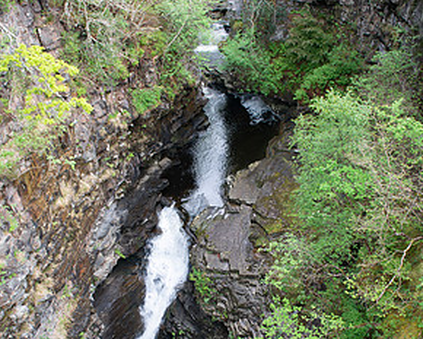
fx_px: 438
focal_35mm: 35
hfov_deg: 51.5
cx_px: 213
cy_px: 253
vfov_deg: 41.0
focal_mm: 24
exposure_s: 1/25
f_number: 4.5
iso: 200
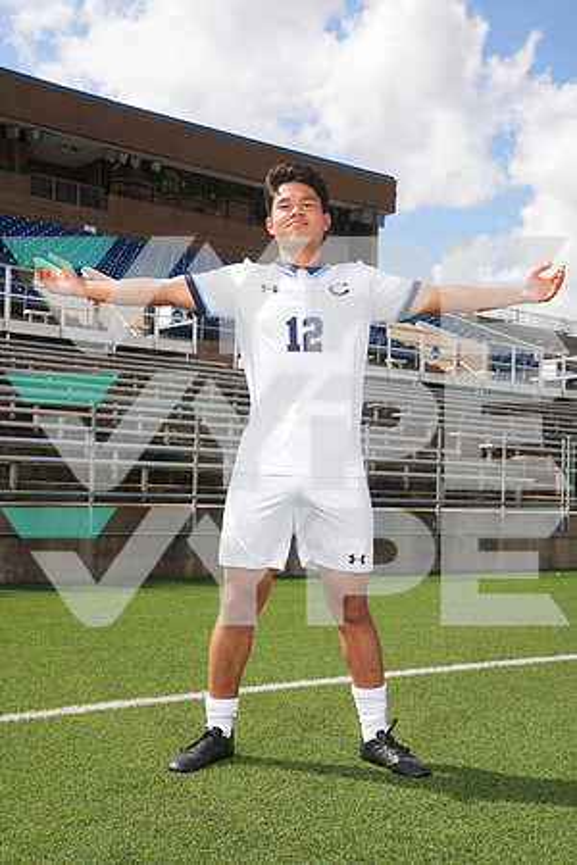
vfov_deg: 42.7
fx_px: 1106
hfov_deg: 29.2
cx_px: 288
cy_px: 432
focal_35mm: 46
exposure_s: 1/200
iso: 100
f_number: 8
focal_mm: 46
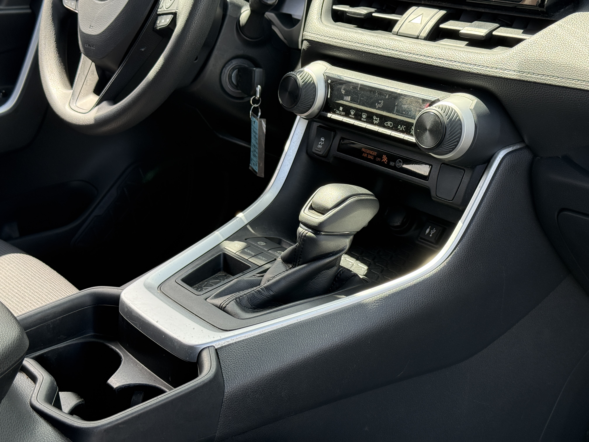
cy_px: 221
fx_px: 817
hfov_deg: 39.7
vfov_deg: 30.3
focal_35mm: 48
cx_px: 294
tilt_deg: -21.1
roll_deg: -0.4
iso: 80
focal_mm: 6.76
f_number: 1.78
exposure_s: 1/478
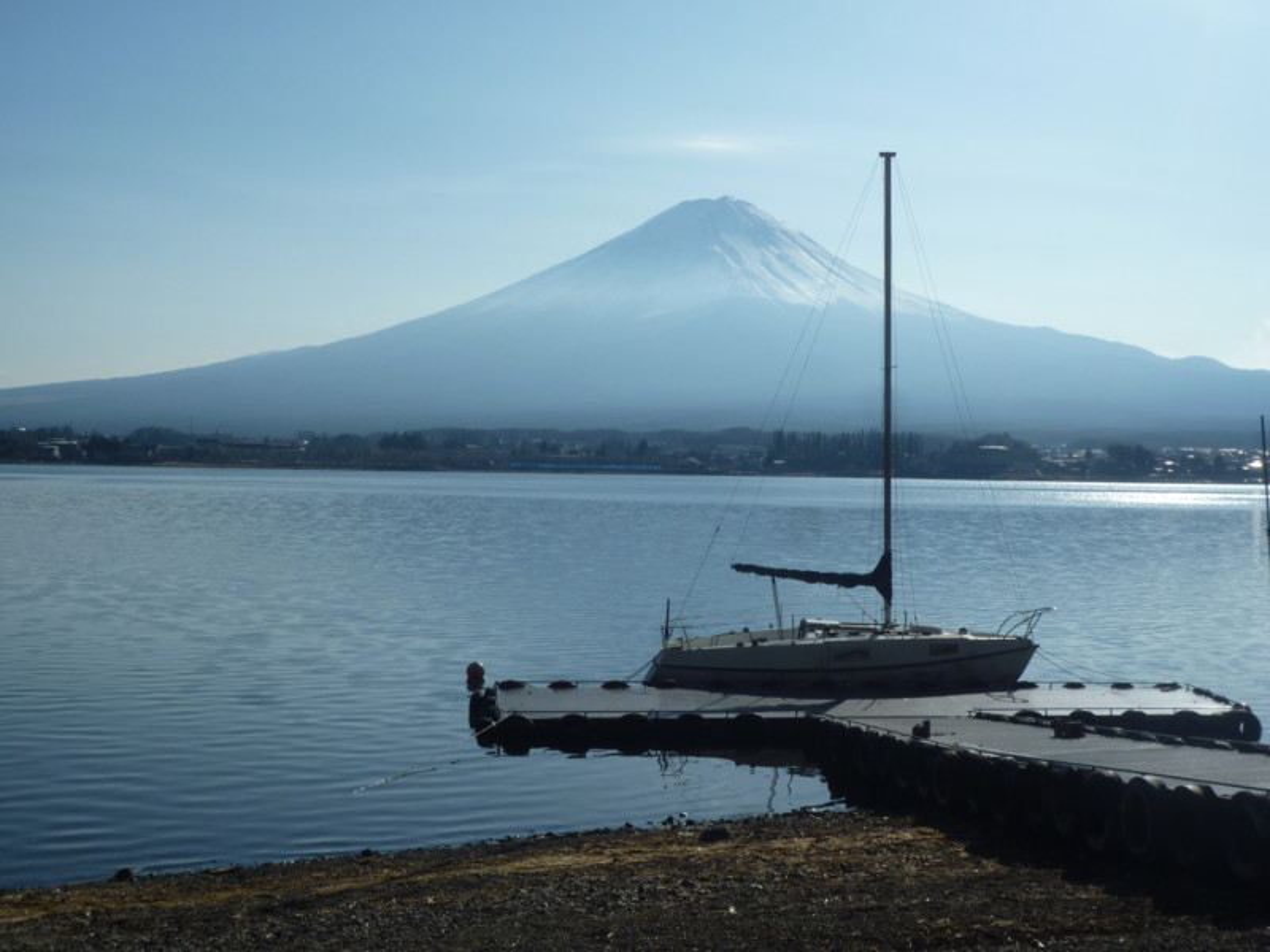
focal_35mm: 47
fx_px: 1724
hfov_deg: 40.4
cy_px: 476
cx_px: 635
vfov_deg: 30.9
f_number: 6.3
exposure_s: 1/1000
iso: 80
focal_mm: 8.3
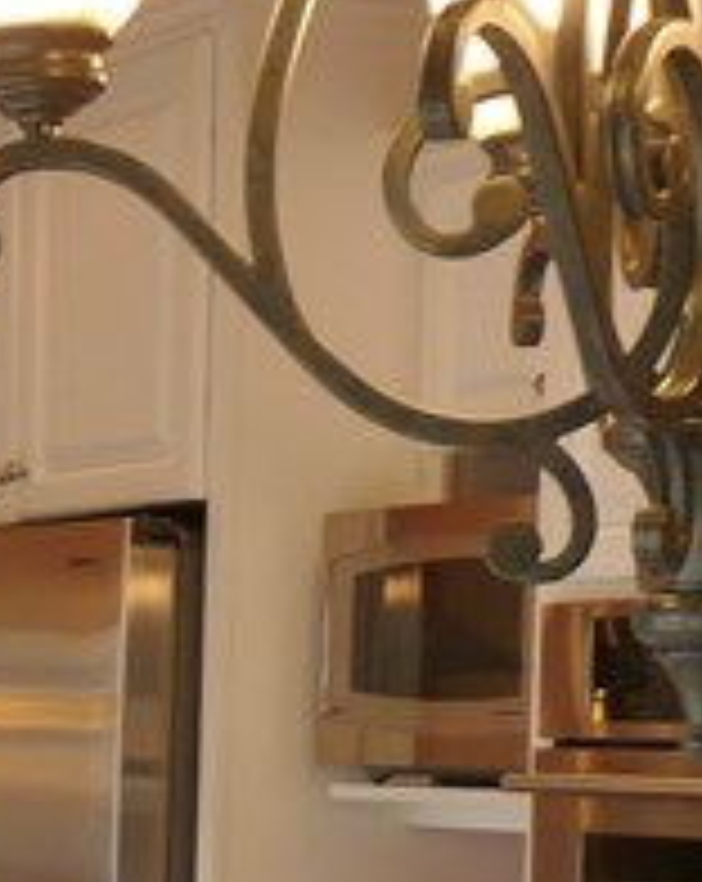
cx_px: -423
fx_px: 3595
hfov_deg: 10.7
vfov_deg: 13.8
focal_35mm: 138
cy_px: 909
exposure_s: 1/50
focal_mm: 4.8
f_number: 2.8
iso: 100
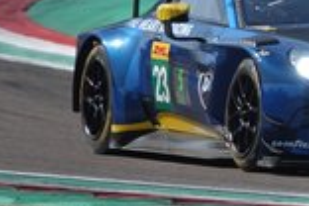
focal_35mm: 1399
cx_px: 426
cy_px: 71
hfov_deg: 1.5
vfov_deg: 1.0
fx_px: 12007
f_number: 4.5
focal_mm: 177.86
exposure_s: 1/800
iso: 100
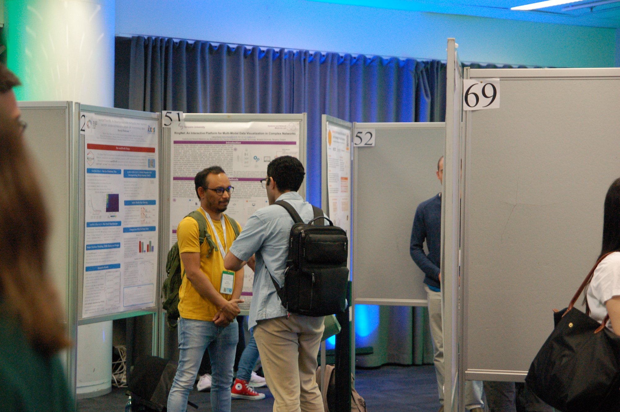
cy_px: 206
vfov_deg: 18.2
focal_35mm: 75
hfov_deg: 27.0
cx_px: 310
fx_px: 1291
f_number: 3.5
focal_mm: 50
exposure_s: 1/125
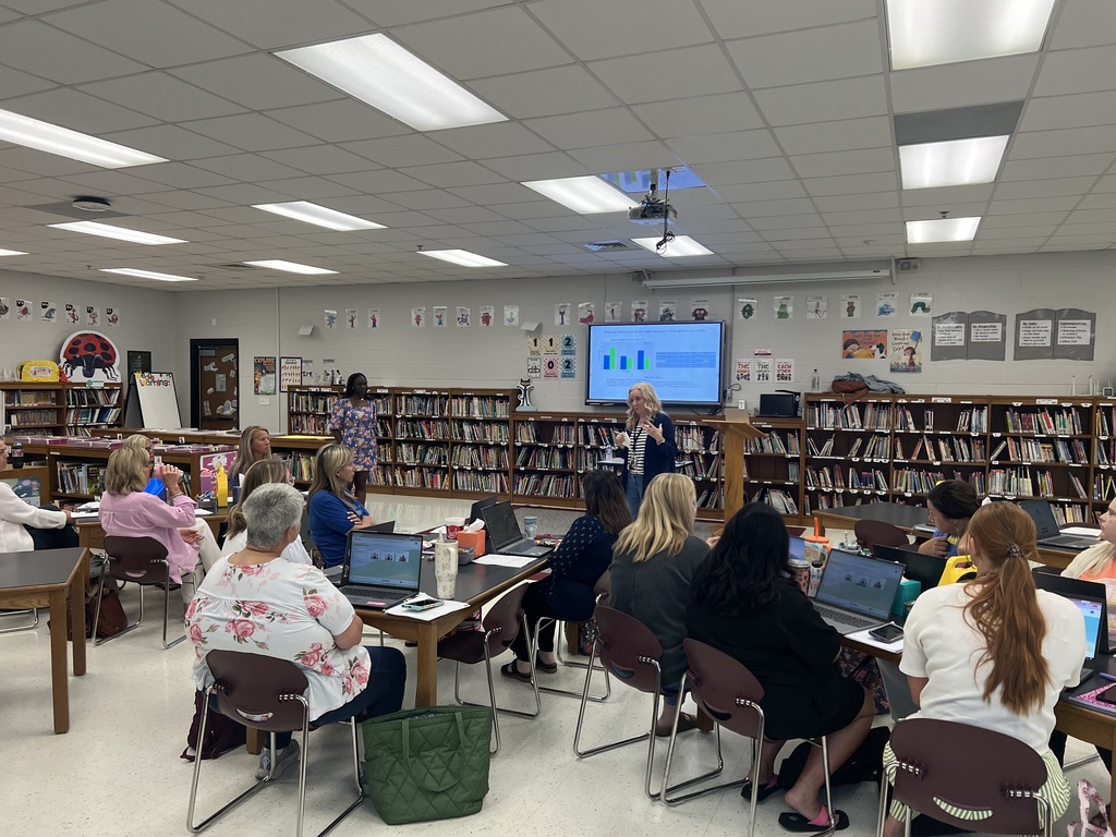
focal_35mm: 26
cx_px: 558
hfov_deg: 67.3
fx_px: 838
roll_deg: -0.5
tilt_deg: -3.1
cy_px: 418
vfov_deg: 53.1
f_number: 1.5
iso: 125
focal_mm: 5.7
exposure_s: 1/117
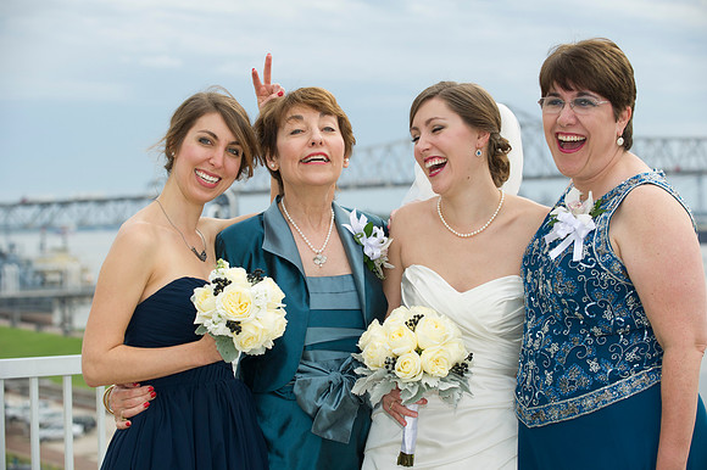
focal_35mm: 95
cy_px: 235
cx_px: 354
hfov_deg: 21.5
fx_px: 1865
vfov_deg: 14.4
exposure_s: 1/200
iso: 200
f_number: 4.5
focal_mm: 95
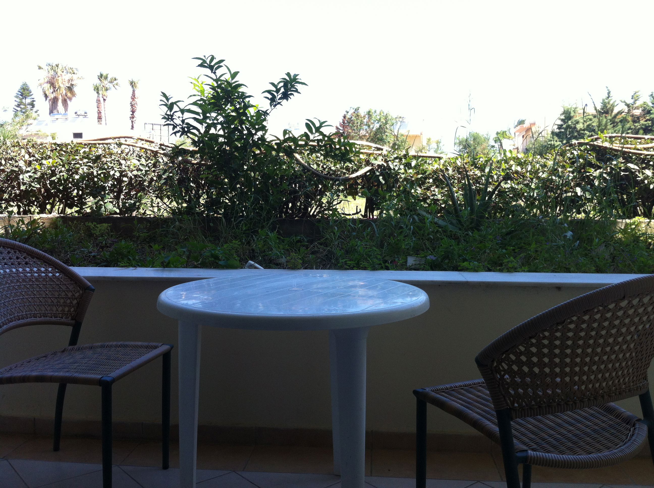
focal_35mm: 35
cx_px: 327
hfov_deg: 52.7
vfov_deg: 40.6
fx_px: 660
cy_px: 244
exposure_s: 1/314
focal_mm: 3.85
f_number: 2.8
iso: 80
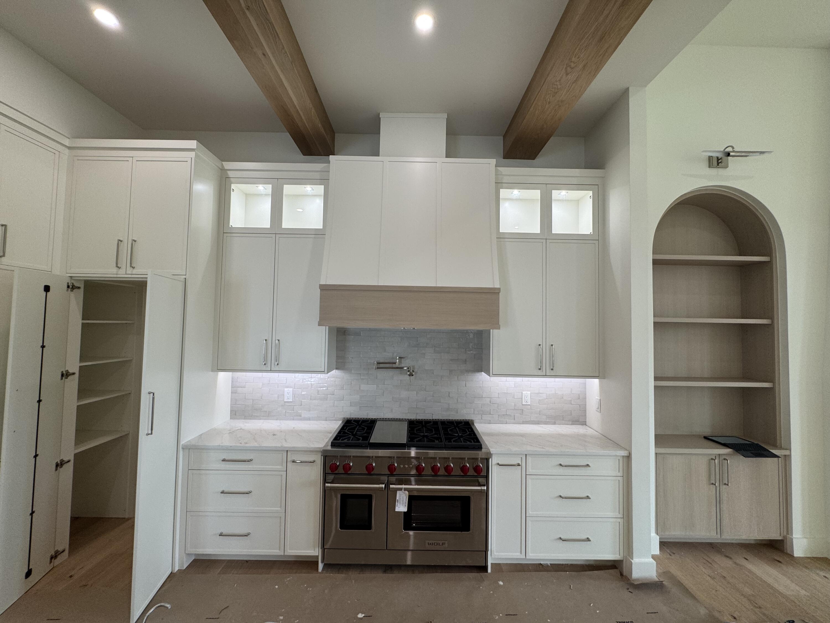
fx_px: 336
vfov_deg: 85.7
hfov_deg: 102.1
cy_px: 312
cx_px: 415
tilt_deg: +2.1
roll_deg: -1.0
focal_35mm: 14
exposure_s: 1/120
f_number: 2.2
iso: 100
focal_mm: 2.22
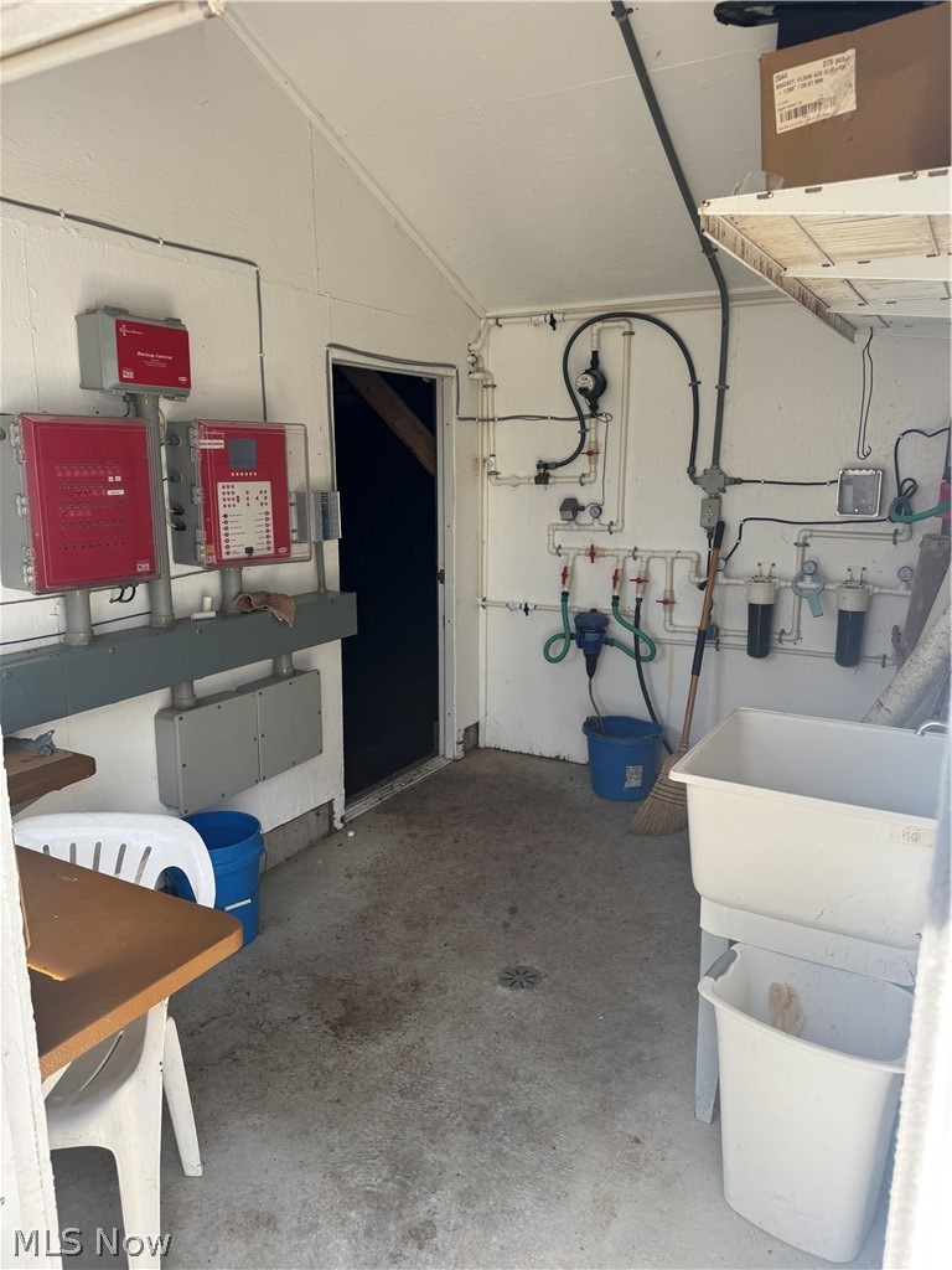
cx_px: 476
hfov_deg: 56.8
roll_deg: +0.0
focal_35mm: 24
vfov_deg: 71.6
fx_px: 880
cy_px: 635
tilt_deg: -11.9
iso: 64
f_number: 1.78
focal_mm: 6.76
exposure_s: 1/248
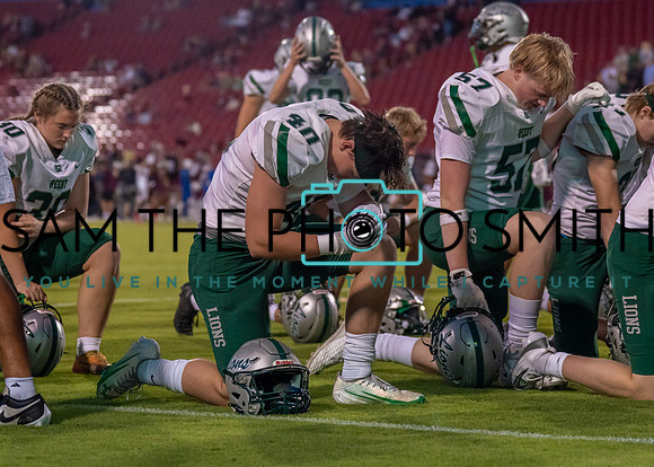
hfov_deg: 13.8
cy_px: 210
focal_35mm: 145
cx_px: 312
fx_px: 2696
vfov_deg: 9.9
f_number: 2.8
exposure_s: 1/2000
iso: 2000
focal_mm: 79
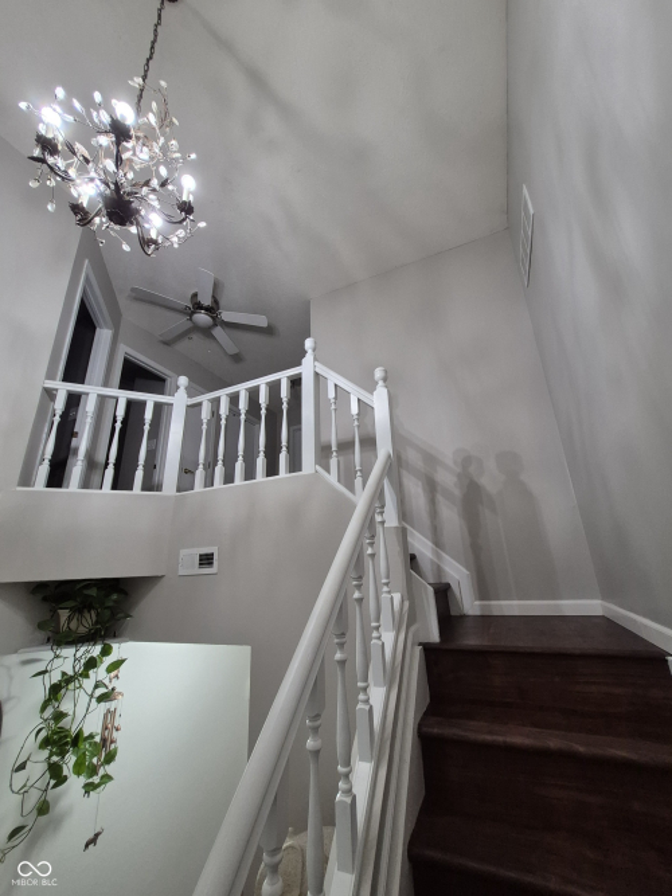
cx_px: 336
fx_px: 337
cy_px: 448
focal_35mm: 13
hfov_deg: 89.9
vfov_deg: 106.2
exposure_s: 1/60
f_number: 2.2
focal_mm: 1.74
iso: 400
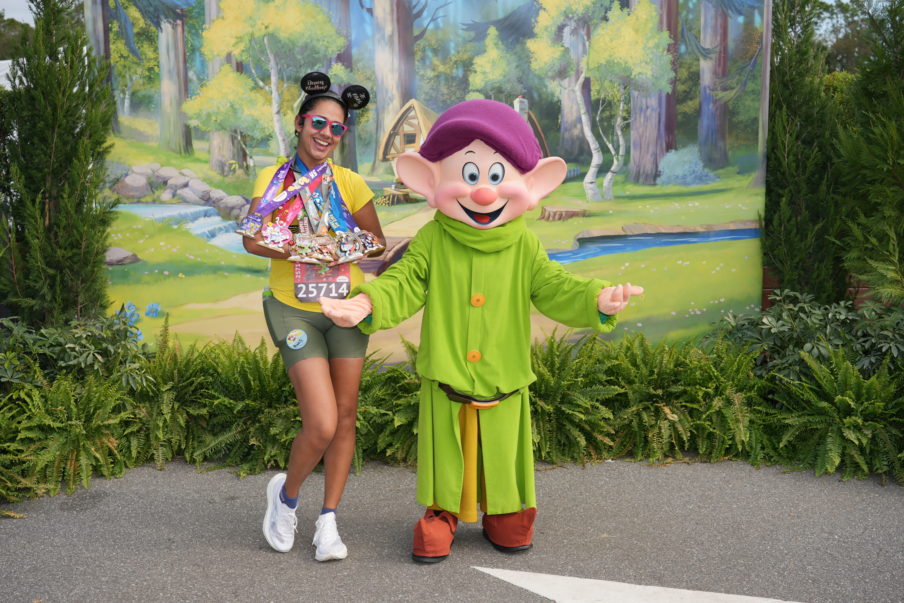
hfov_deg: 46.4
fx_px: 1055
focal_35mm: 42
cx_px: 452
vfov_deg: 31.9
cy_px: 302
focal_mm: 42
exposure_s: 1/250
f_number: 5.6
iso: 100
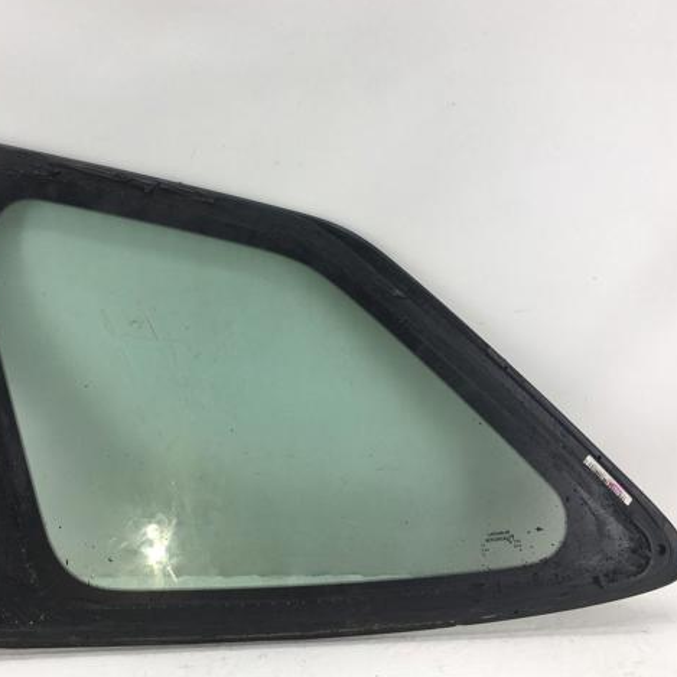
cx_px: 260
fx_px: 774
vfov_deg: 47.2
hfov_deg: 46.9
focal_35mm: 35
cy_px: 332
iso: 25
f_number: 2.2
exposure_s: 1/183
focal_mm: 4.15
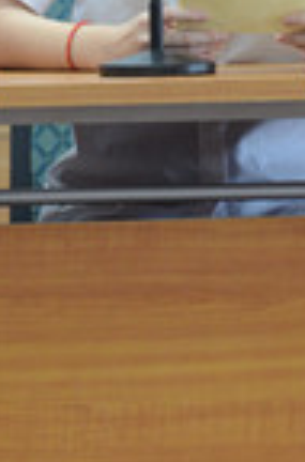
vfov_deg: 3.8
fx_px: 7024
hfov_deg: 2.5
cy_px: 74
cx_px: 231
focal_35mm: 549
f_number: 5.6
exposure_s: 1/50
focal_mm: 105
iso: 800
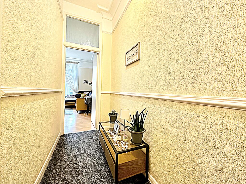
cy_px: 92
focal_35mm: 14
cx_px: 123
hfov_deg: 102.1
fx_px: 99
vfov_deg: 85.7
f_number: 2.2
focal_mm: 2.22
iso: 200
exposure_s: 1/50
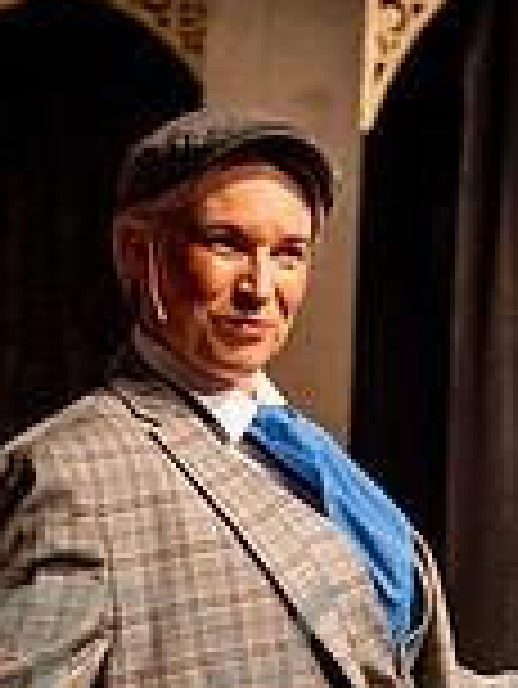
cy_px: 895
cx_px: 270
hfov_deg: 6.3
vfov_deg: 8.2
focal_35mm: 237
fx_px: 4722
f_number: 2.8
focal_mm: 56
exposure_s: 1/250
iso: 1250
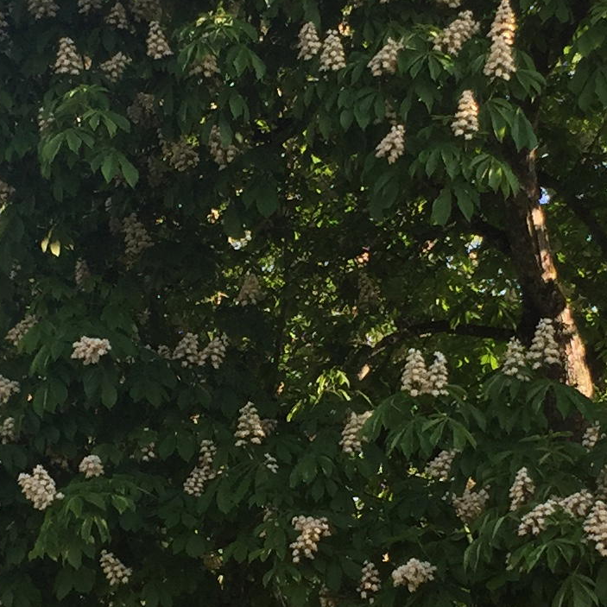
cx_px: 277
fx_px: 2361
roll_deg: -0.8
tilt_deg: +12.8
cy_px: 376
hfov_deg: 14.6
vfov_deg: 14.6
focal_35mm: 119
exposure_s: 1/608
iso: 32
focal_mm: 4.15
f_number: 2.2
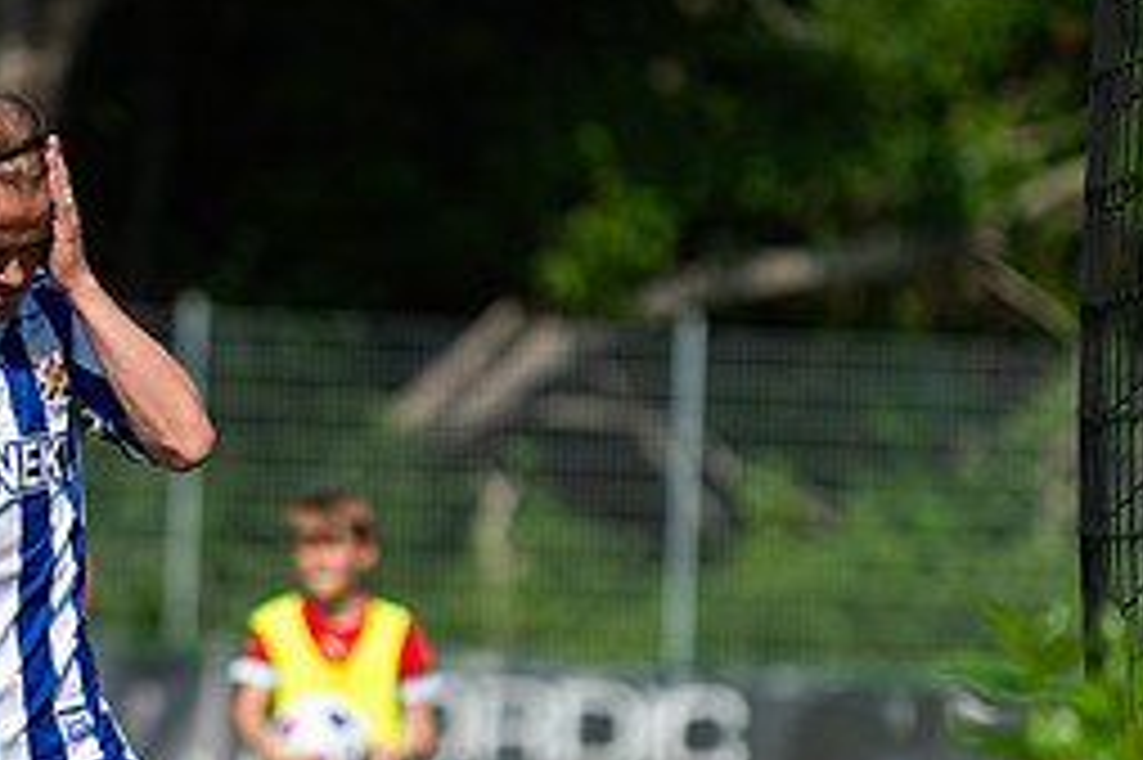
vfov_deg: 3.0
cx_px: 40
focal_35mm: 464
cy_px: 634
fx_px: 14722
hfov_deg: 4.4
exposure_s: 1/2000
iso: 100
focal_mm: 200
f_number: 3.2
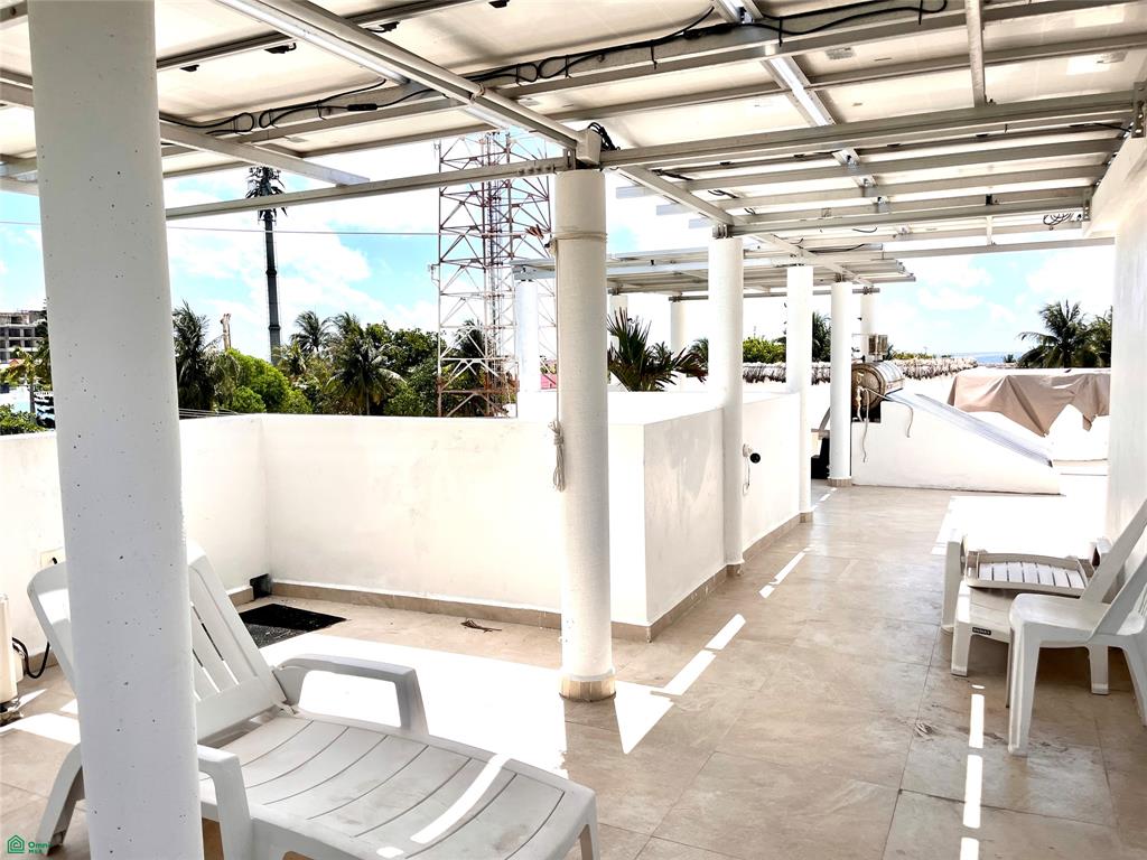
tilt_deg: -5.9
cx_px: 574
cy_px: 430
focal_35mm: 26
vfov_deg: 53.1
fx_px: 862
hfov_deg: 67.3
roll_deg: +1.6
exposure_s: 1/6173
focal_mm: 5.1
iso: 50
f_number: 1.6
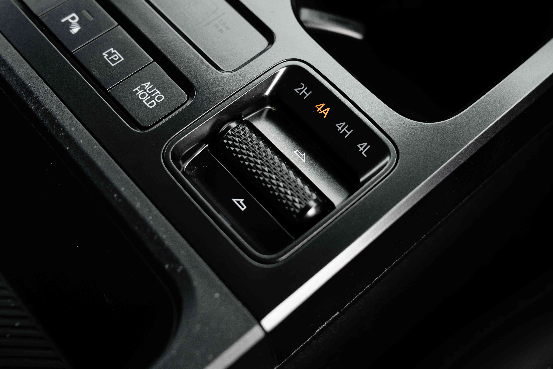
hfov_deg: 38.0
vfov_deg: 25.9
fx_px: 799
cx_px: 345
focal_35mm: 52
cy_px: 133
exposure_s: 1/500
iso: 800
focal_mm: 38
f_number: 4
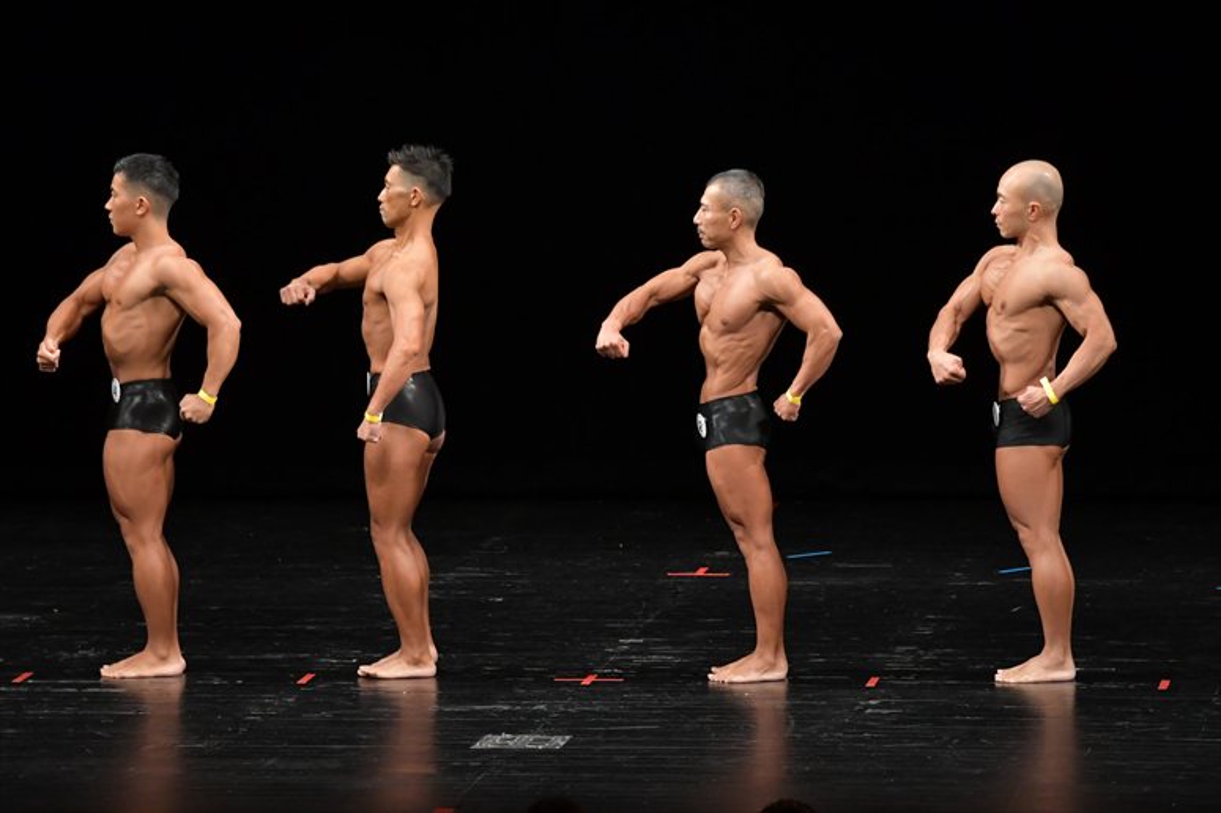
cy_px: 406
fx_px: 7356
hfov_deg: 9.5
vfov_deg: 6.3
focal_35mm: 217
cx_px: 610
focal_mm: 145
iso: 2500
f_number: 5.6
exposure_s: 1/400
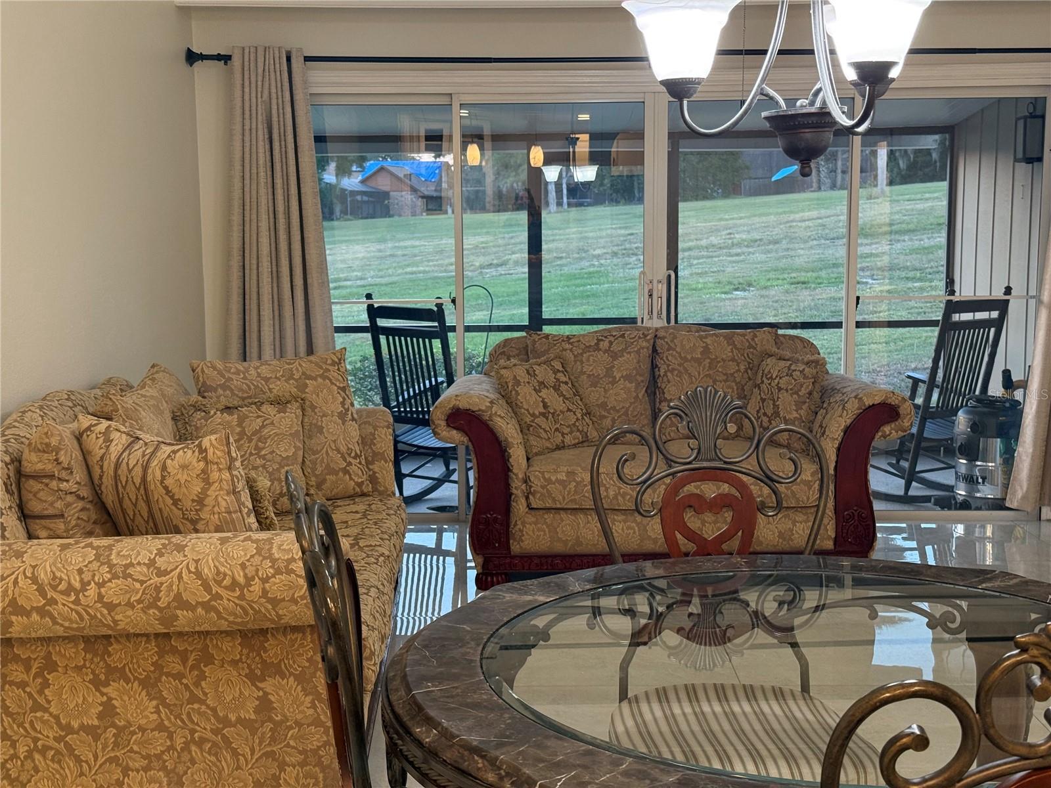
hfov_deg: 39.7
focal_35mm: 48
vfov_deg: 30.3
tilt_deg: -6.8
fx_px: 1457
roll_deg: -0.4
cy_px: 394
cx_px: 526
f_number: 1.78
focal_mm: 6.76
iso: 200
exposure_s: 1/60
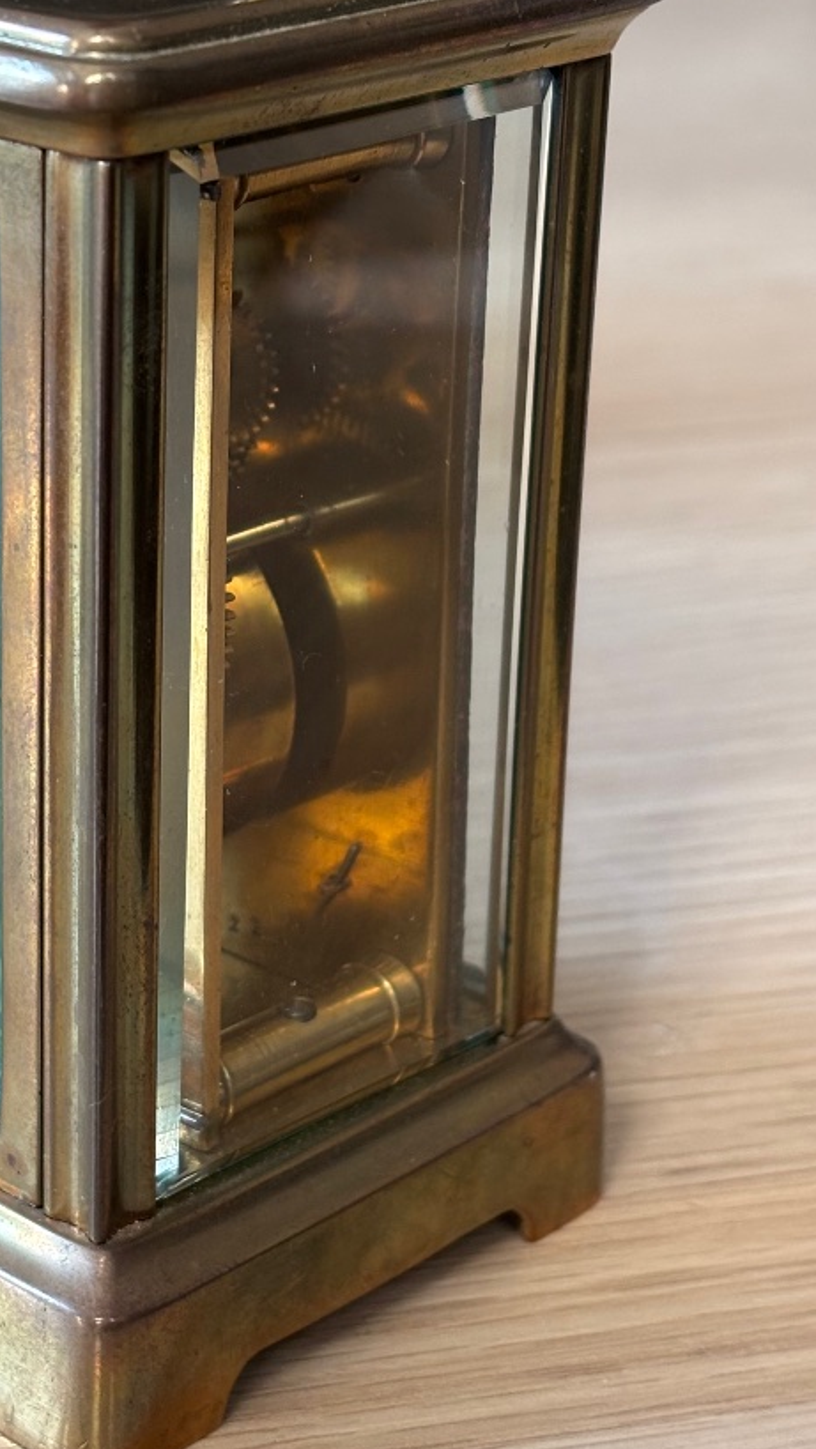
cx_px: 28
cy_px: 566
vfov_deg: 25.5
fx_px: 3191
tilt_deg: -20.8
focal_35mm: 83
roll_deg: -0.4
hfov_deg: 14.4
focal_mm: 5.96
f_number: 1.6
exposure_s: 1/60
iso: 125
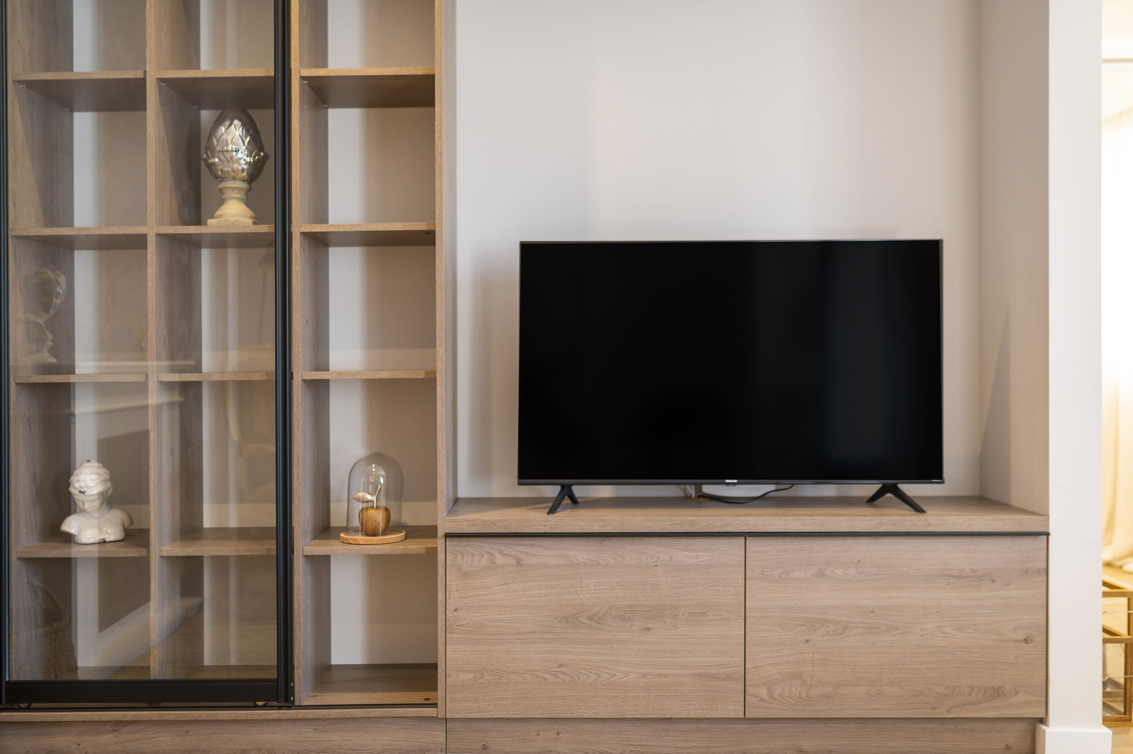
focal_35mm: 35
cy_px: 377
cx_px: 566
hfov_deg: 54.5
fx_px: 1101
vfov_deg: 37.8
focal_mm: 35
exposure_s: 1/100
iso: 200
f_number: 1.4
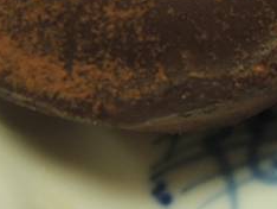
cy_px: 2
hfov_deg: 15.9
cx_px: 500
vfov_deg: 13.9
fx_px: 841
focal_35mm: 105
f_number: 2.8
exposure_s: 1/30
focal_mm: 4.3
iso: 200
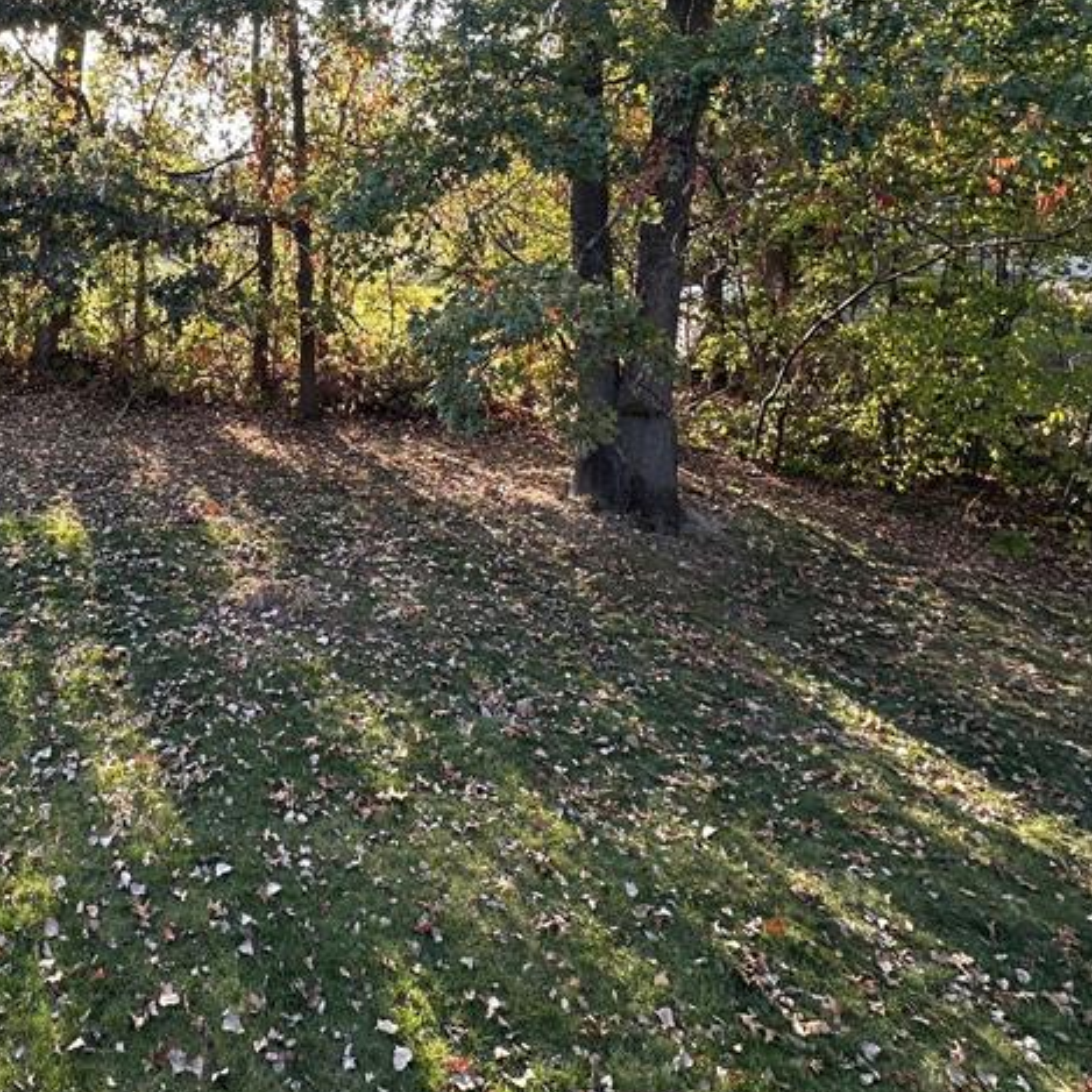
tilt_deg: -5.3
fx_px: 964
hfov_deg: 54.7
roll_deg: -0.7
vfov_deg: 56.8
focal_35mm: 27
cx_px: 207
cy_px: 307
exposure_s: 1/114
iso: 40
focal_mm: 2.22
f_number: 2.2
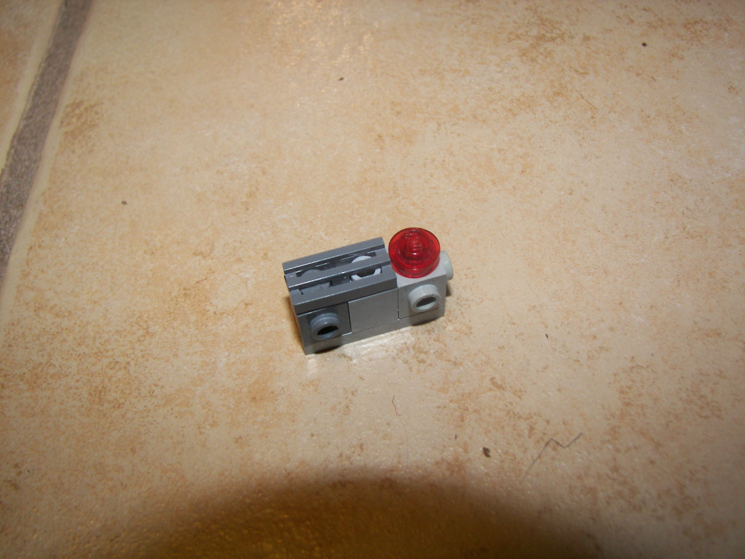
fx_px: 775
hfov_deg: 51.4
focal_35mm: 36
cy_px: 280
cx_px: 372
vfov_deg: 39.7
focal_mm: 6
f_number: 2.8
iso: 100
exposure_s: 1/30
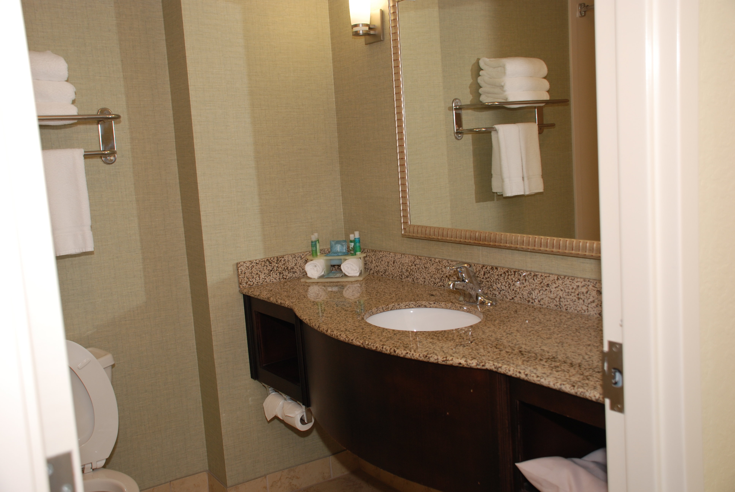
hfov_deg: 53.1
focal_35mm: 36
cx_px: 368
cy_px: 246
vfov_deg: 37.0
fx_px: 736
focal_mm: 24
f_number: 4
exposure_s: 1/60
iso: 200
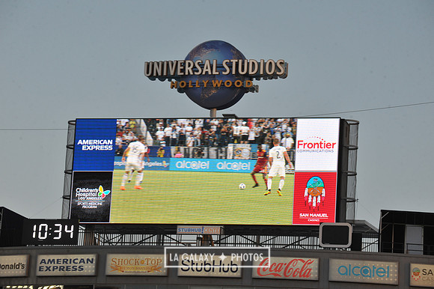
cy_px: 144
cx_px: 217
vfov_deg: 7.6
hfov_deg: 11.4
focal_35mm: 180
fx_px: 2169
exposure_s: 1/400
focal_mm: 180
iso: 800
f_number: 10
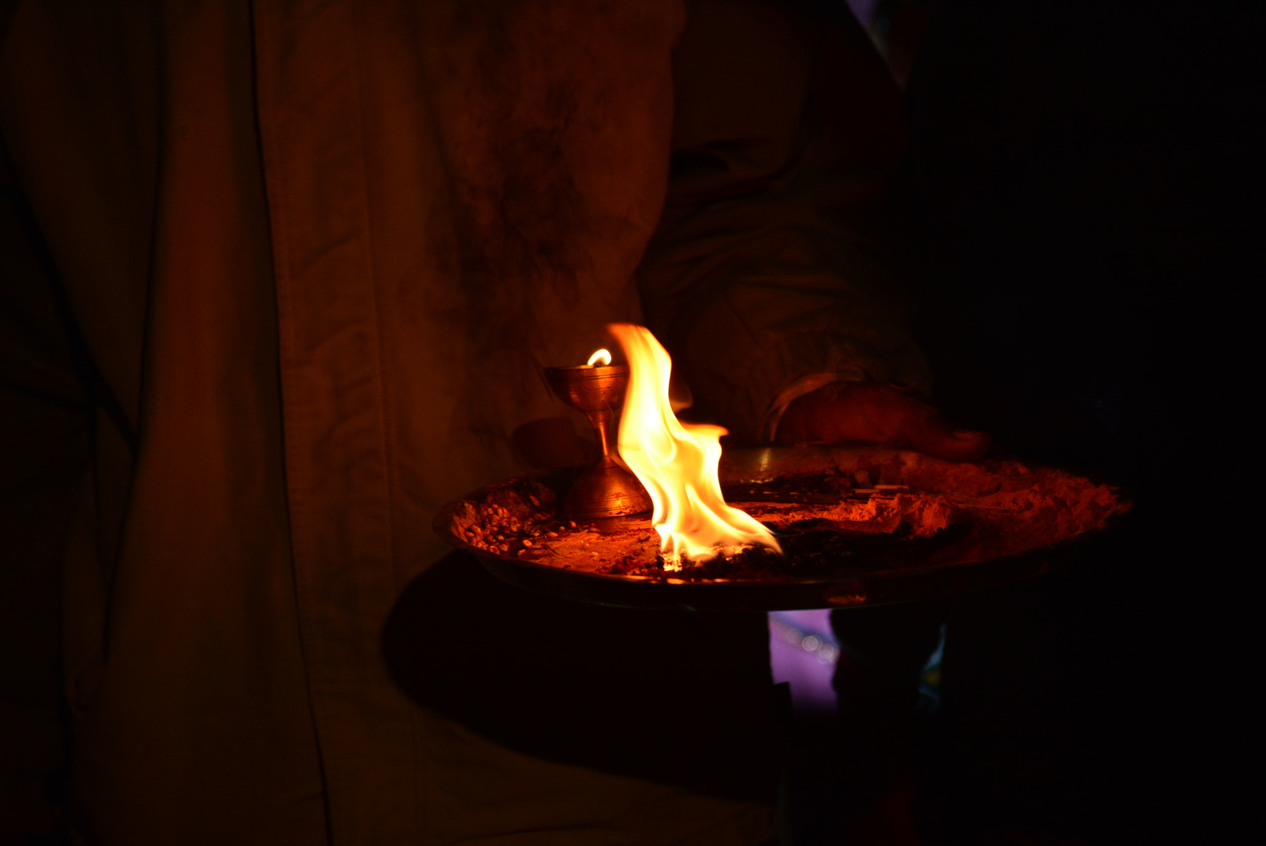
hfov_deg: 18.2
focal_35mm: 112
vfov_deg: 12.2
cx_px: 633
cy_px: 423
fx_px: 3959
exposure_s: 1/250
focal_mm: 75
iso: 640
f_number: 4.2
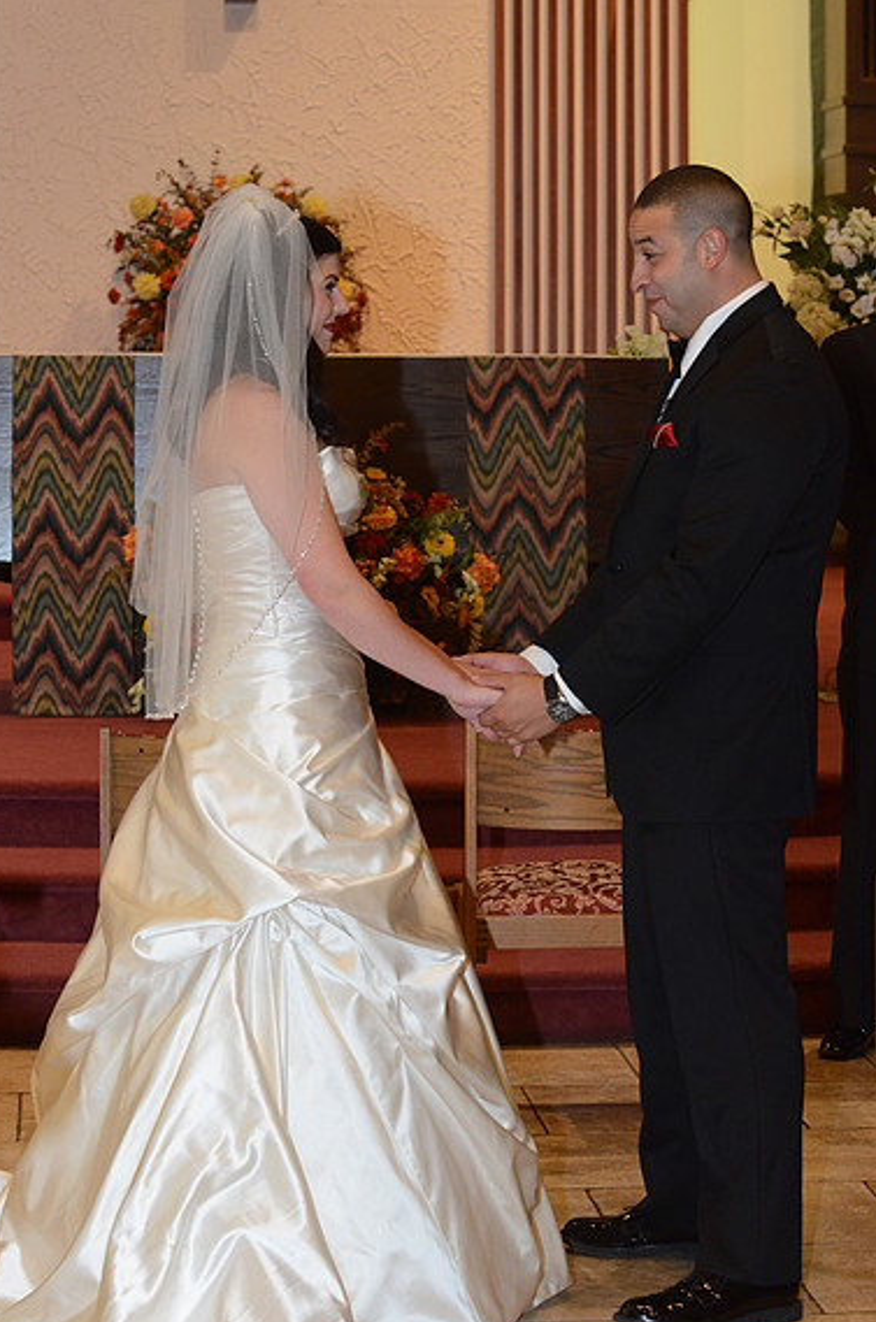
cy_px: 667
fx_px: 3922
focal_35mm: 107
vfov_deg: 19.1
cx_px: 432
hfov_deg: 12.7
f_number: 7.1
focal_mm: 70
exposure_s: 1/80
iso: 2000
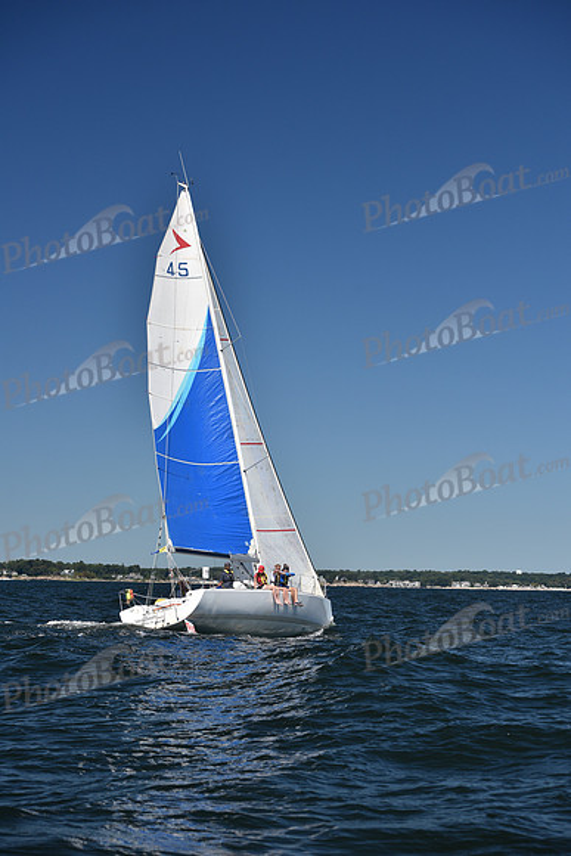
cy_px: 428
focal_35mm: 70
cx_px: 286
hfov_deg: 19.5
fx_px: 1664
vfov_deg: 28.8
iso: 200
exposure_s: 1/800
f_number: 5.6
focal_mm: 70
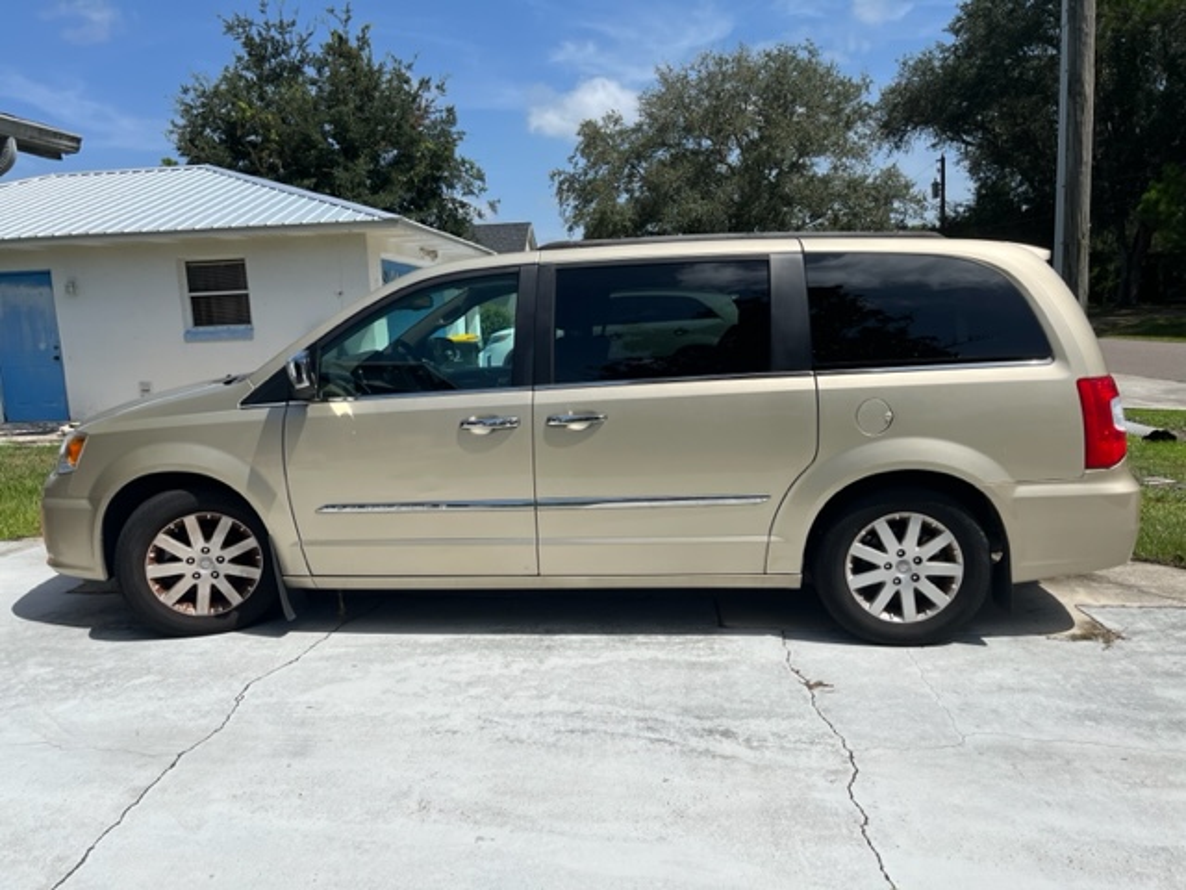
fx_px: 891
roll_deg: +2.6
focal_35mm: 26
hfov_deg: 67.3
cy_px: 445
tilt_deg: -9.2
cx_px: 593
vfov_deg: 53.1
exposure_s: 1/5848
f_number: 1.6
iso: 50
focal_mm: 5.1
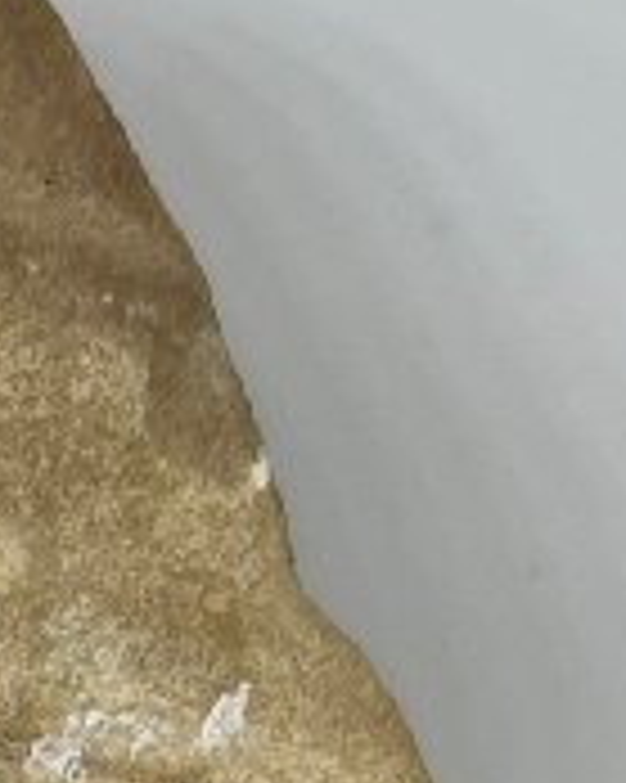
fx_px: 4056
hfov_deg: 8.2
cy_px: 1202
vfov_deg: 10.6
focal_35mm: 175
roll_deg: +3.2
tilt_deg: -21.3
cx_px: -775
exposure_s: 1/366
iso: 50
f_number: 1.5
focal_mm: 5.7
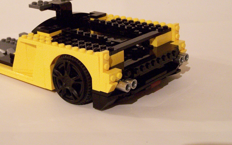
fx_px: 493
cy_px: 37
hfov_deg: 26.4
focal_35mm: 78
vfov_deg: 16.6
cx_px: 95
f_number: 3.1
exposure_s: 1/8
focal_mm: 9.8
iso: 400
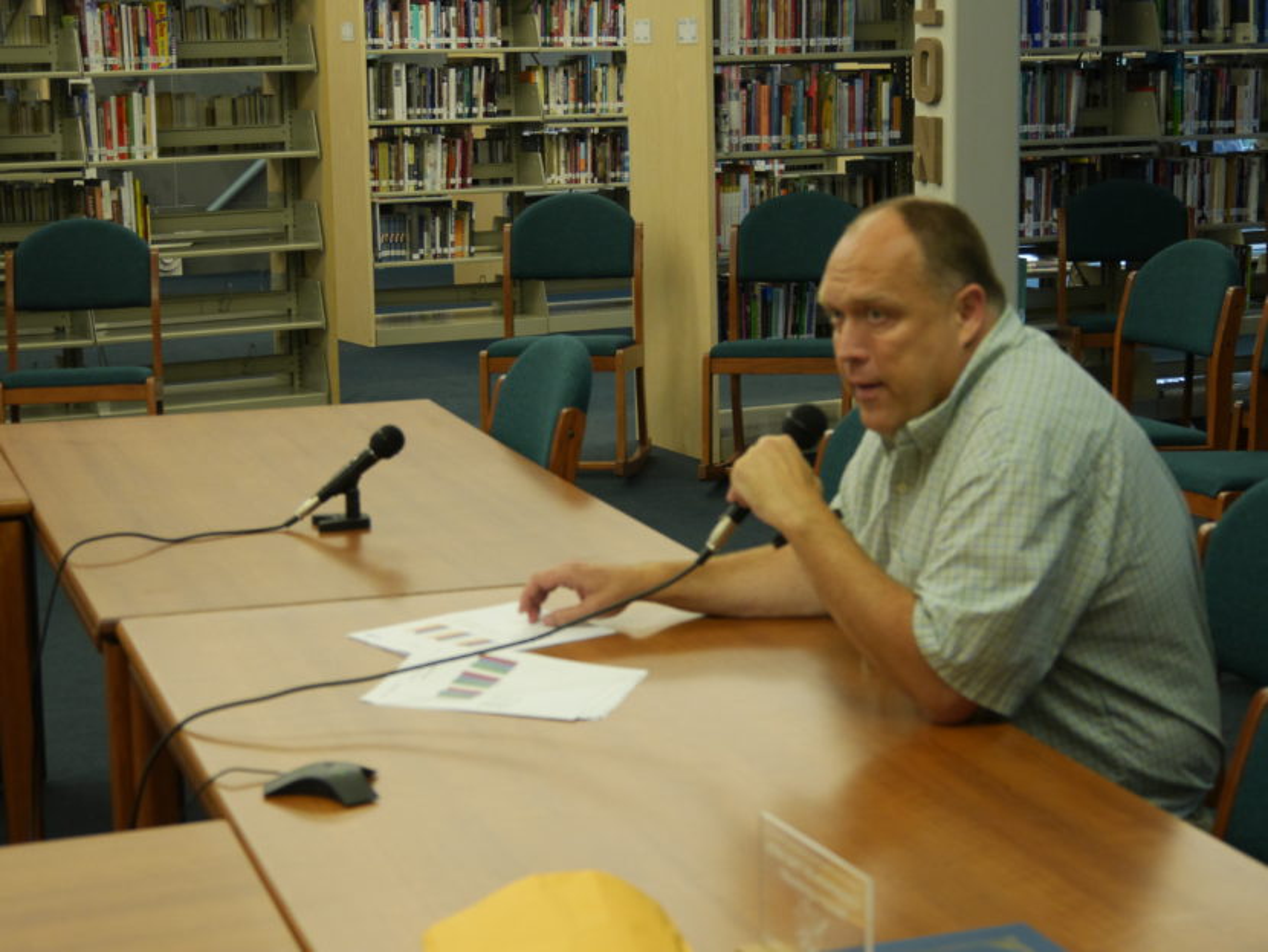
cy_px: 476
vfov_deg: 21.6
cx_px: 634
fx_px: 2492
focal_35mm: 68
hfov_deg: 28.6
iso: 1000
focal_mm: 34
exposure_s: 1/80
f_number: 4.5
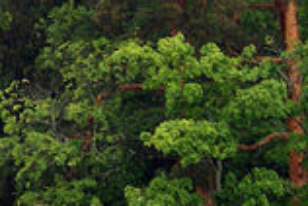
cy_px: 192
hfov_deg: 3.2
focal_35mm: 642
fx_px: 5502
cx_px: -156
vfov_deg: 2.2
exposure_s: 1/80
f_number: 4.5
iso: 400
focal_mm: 75
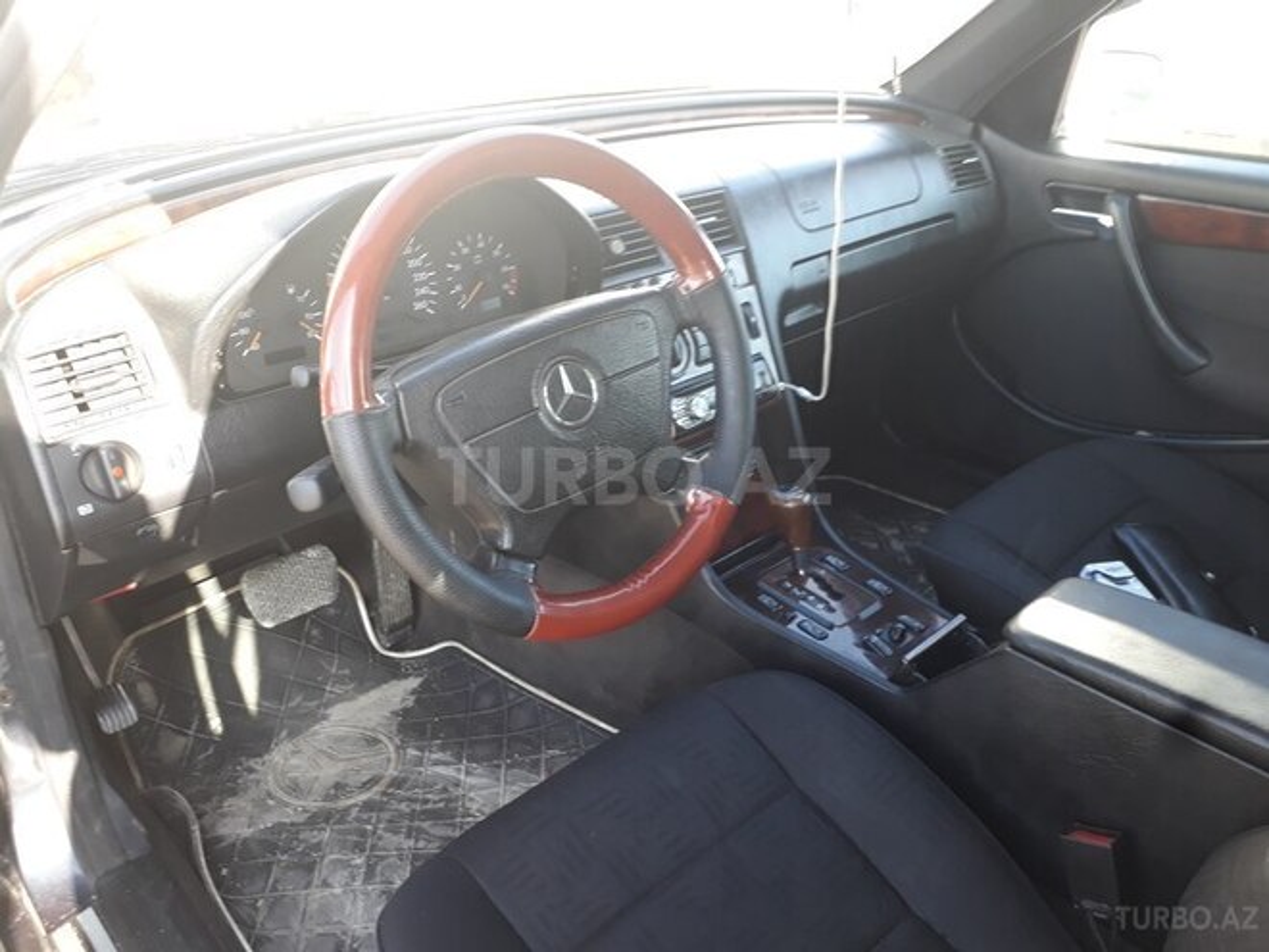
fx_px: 990
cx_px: 634
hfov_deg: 65.3
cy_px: 476
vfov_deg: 51.4
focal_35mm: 27
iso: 64
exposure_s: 1/50
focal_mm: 3.6
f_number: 1.9
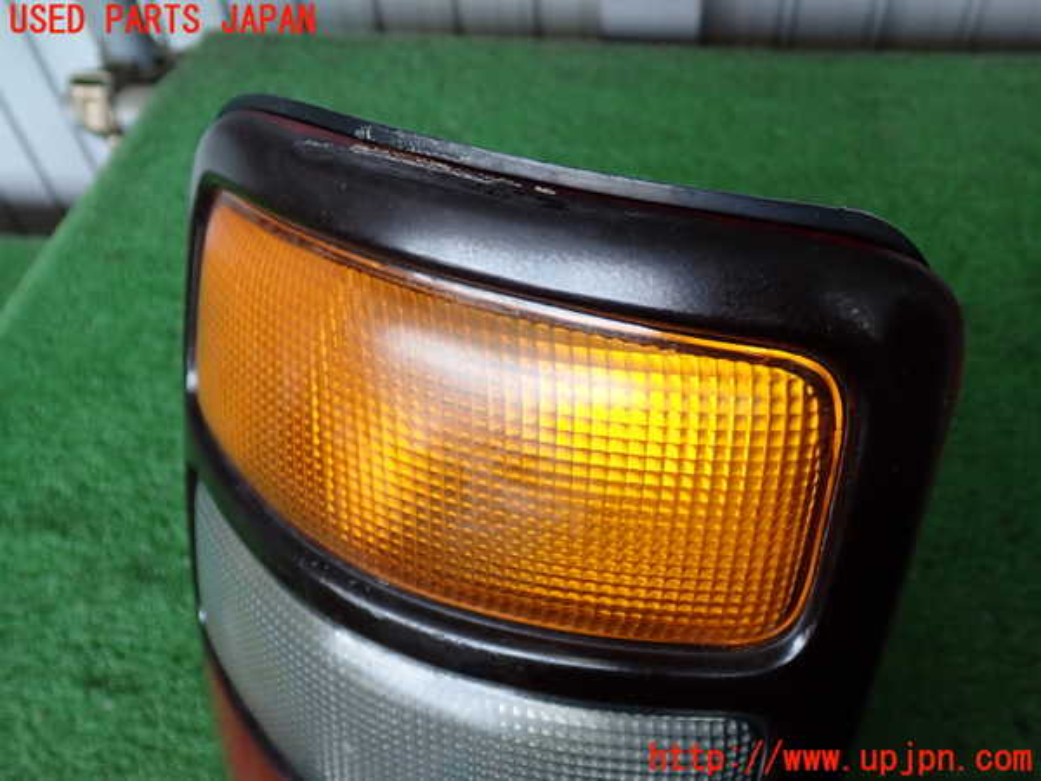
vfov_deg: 44.2
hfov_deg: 56.8
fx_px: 962
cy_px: 390
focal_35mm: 32
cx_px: 520
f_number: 2.4
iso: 100
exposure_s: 1/125
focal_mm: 5.79
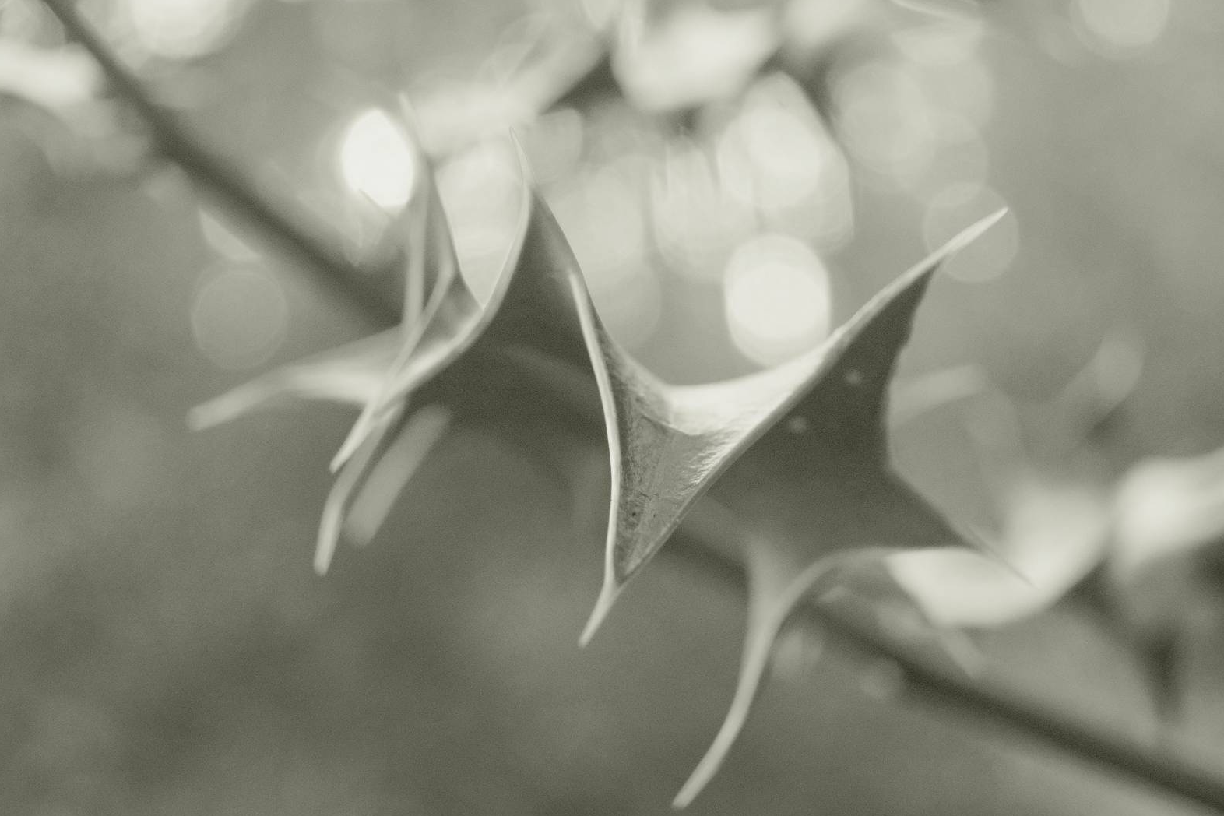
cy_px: 407
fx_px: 1938
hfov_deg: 35.1
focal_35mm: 57
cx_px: 614
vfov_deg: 23.8
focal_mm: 37.6
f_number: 8
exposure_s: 1/110
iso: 6400
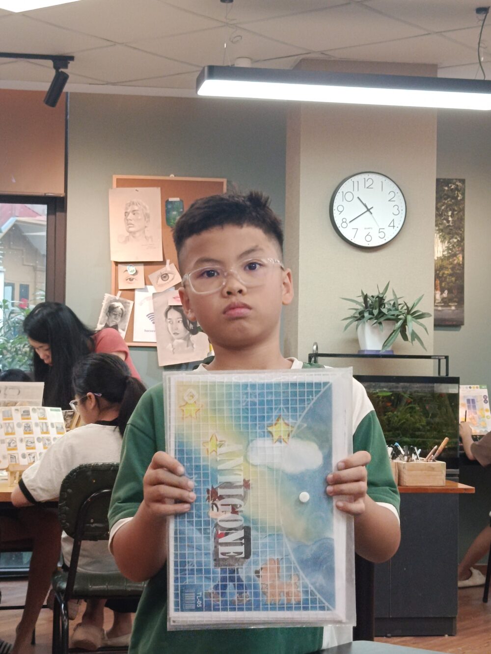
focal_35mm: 74
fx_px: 1399
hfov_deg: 19.9
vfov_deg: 26.3
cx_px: 246
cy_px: 327
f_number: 1.7
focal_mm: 5.24
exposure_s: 1/100
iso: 473
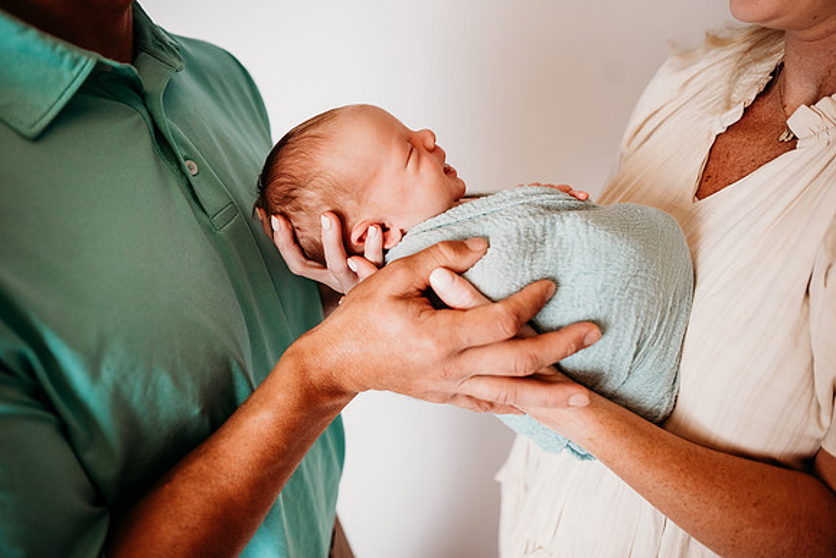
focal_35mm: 24
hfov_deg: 73.7
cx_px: 418
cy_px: 279
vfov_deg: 53.2
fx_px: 557
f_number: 2.5
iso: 100
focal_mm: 24
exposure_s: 1/200
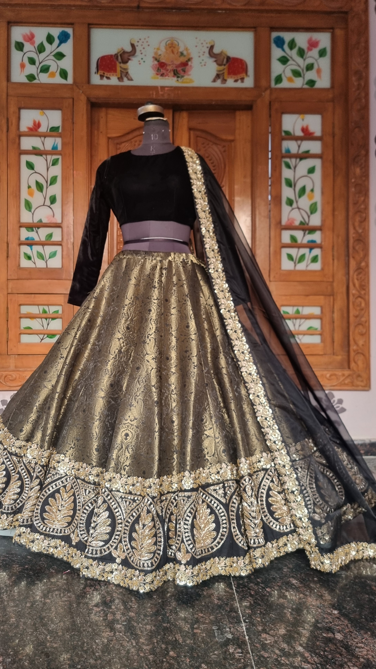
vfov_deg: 69.9
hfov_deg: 42.9
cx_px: 180
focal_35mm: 27
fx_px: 479
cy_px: 337
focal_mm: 6.7
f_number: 1.8
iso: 125
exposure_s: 1/100
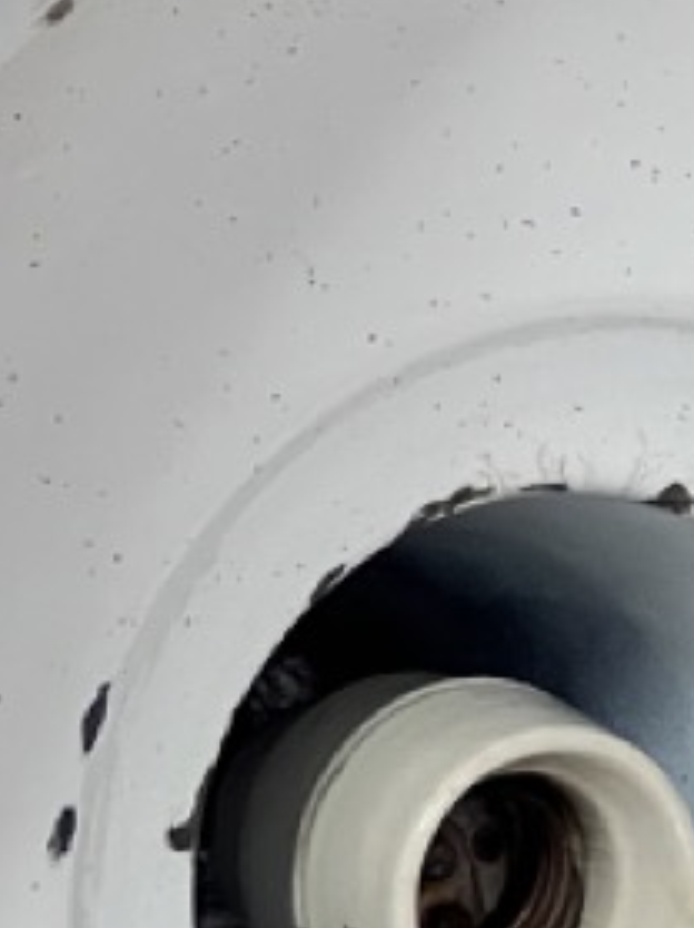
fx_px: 9504
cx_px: 958
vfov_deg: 5.6
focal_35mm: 355
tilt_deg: -45.0
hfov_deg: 4.2
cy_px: 1068
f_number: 2.8
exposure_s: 1/50
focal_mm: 9
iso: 320
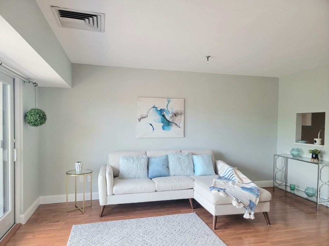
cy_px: 123
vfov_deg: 56.8
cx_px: 164
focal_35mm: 24
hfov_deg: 71.6
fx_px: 228
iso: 125
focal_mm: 6.7
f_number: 1.8
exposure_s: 1/120
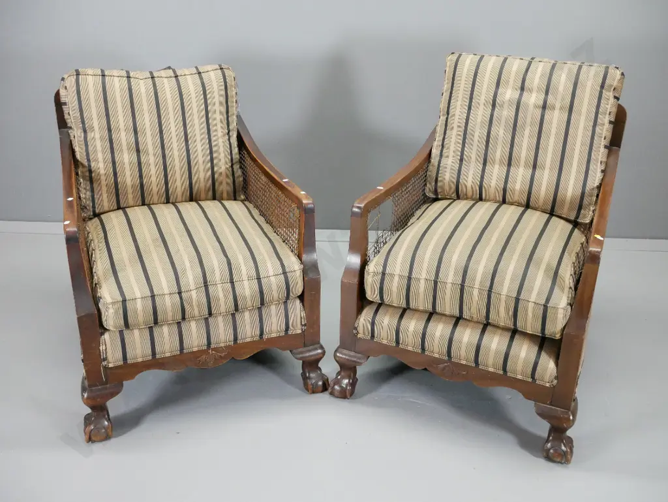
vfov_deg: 36.0
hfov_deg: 46.8
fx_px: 772
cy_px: 251
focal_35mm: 40
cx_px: 334
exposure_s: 1/40
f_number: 7.1
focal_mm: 20
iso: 3200
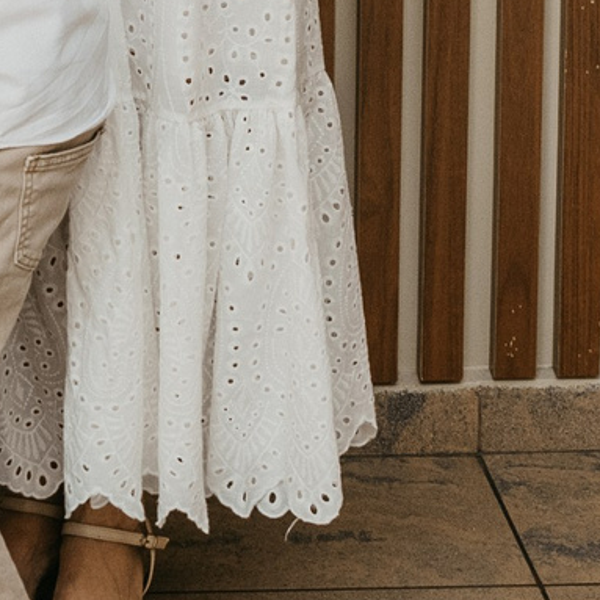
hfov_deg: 10.3
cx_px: -63
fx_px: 3294
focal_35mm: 168
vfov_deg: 9.9
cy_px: -425
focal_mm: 27
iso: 250
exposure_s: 1/160
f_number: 4
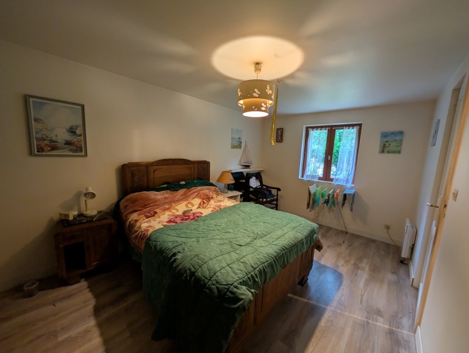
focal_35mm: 12
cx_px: 234
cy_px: 176
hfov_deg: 110.5
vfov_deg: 94.6
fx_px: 163
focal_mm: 2.02
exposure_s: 1/30.3
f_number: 1.7
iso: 118
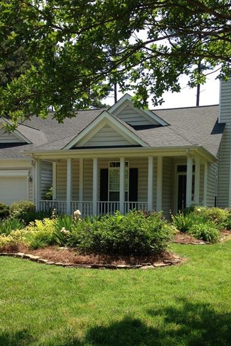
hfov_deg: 29.2
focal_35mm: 46
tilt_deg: -2.7
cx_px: 114
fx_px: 443
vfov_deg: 42.3
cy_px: 224
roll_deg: -0.5
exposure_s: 1/704
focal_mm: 4.12
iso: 50
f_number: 2.4
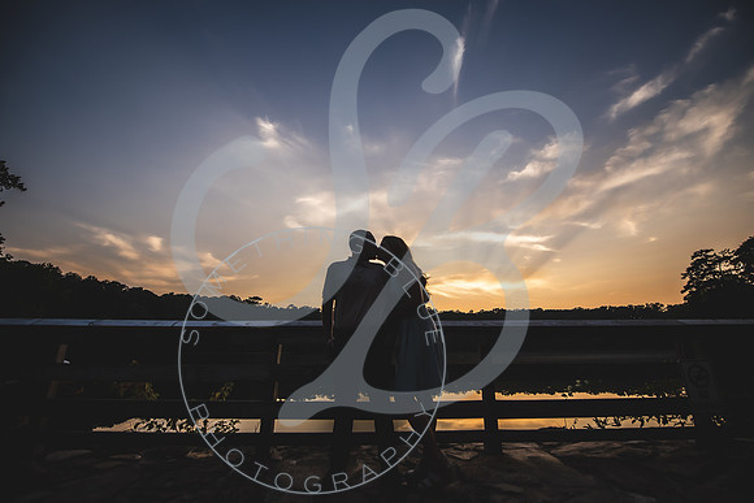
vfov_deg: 79.0
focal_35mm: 15
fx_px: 305
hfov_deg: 102.0
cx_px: 382
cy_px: 251
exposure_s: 1/1600
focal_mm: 14
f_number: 2.8
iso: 200
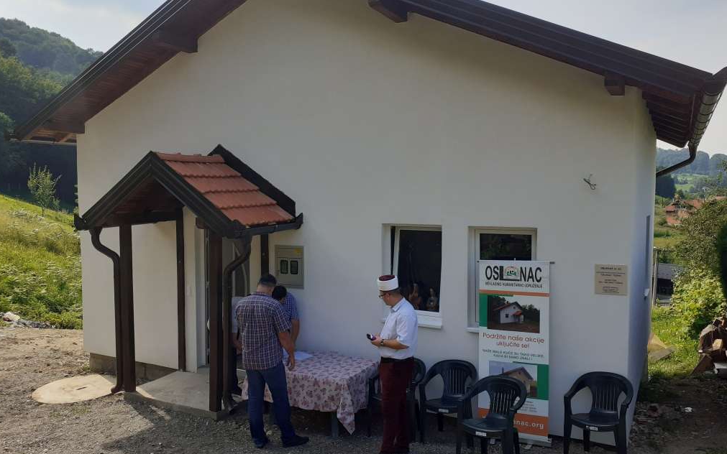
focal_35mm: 29
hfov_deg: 64.6
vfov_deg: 43.1
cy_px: 206
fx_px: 575
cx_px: 360
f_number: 1.9
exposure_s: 1/851
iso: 40
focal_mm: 3.6
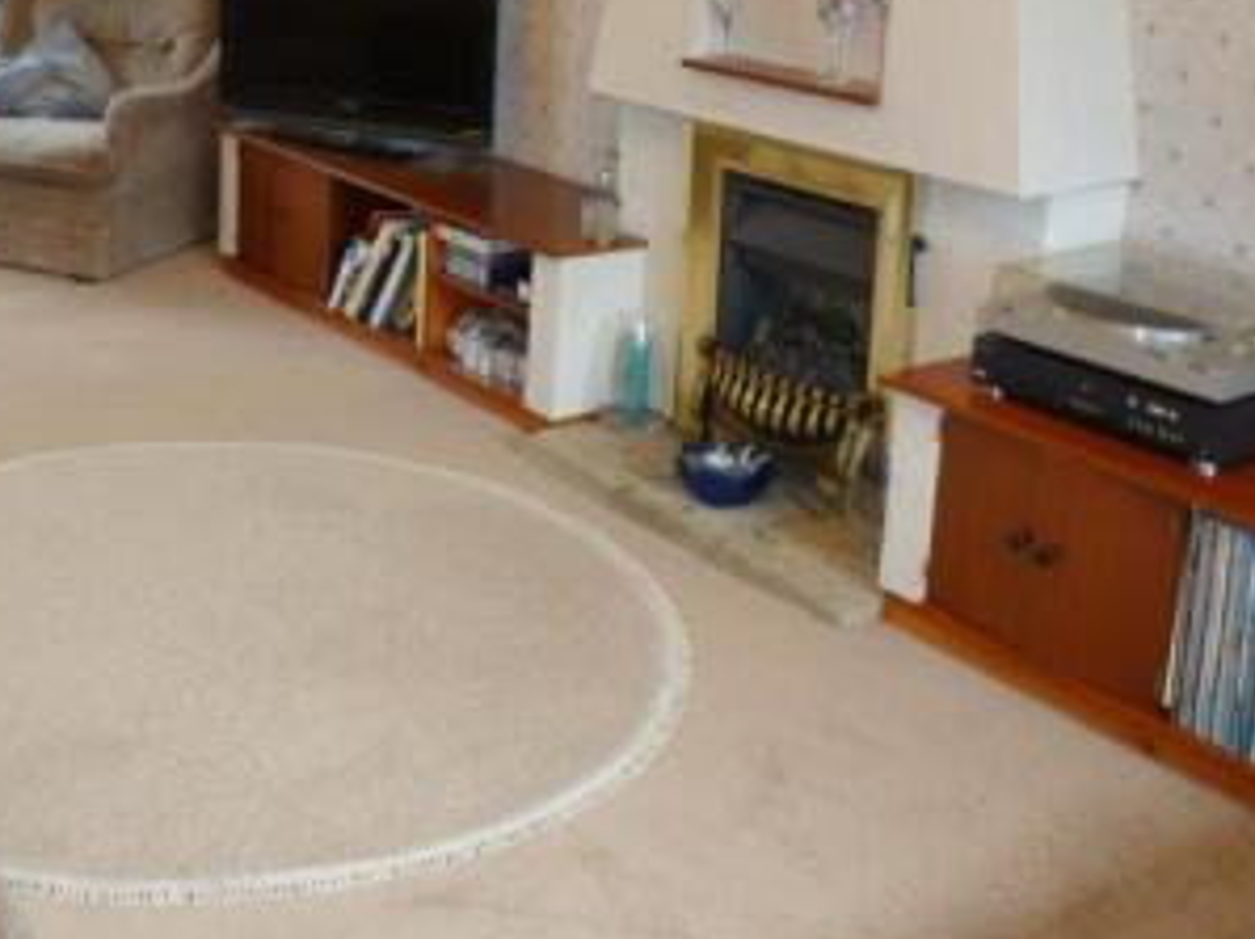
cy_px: 82
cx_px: 360
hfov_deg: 39.7
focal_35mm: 47
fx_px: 1703
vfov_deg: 29.5
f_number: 3.3
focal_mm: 4.3
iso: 100
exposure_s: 1/4
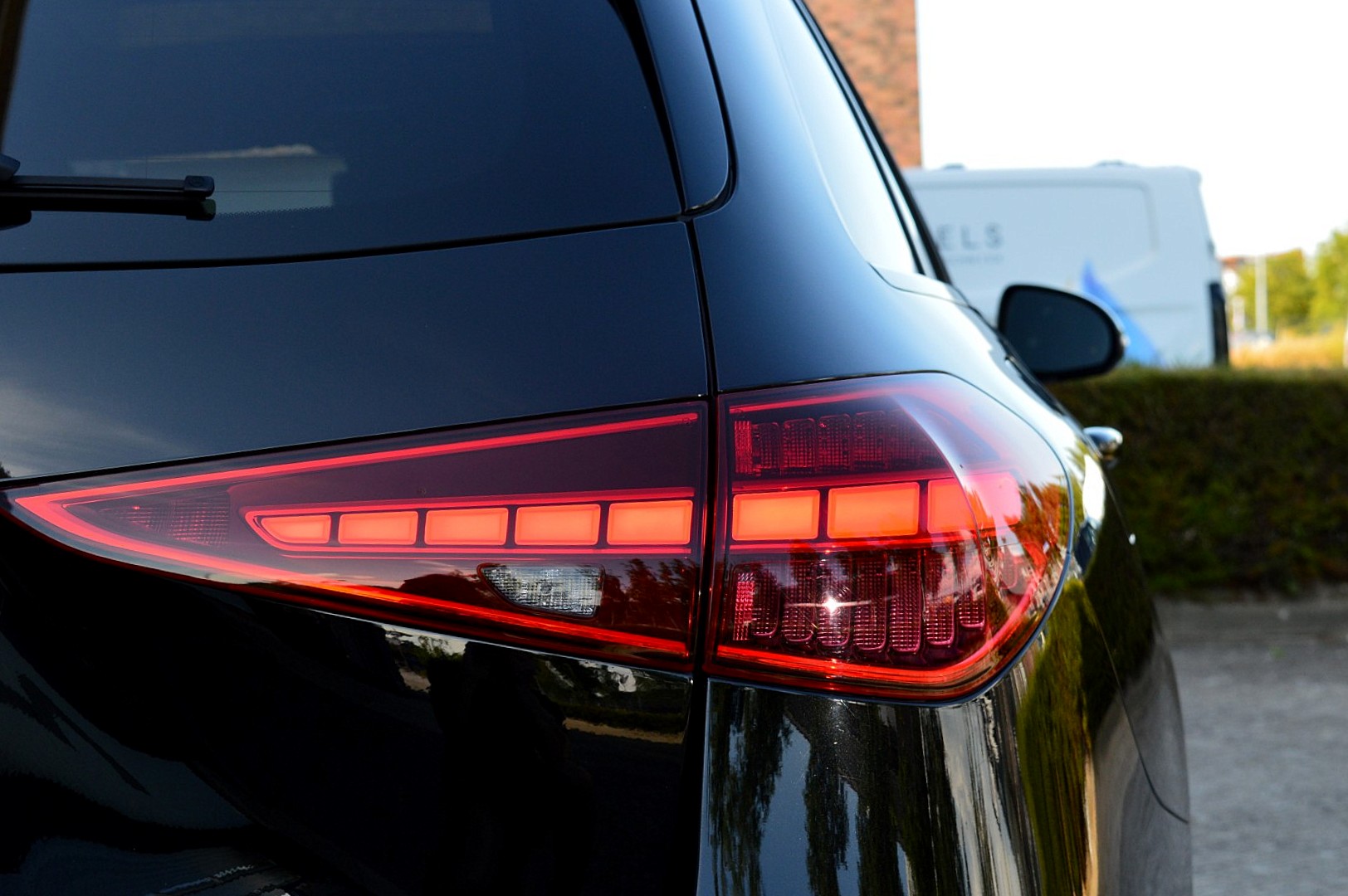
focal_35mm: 69
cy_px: 448
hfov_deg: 29.3
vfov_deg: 19.7
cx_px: 674
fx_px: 2582
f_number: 10
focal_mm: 46
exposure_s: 1/160
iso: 400
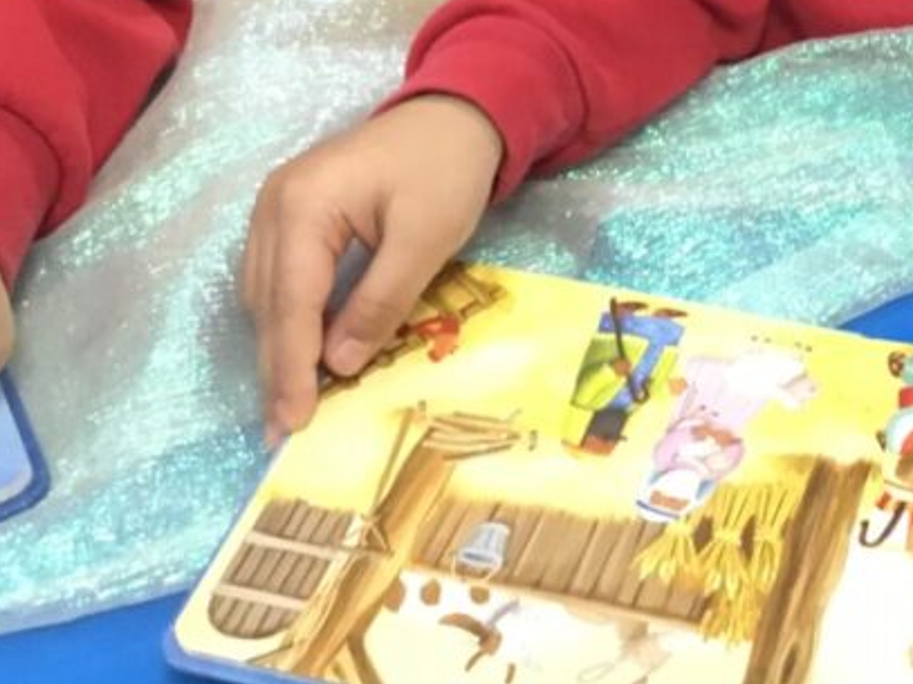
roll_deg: -2.8
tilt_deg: -30.9
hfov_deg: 23.6
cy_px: -103
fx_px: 2057
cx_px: 974
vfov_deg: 18.1
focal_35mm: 78
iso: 200
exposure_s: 1/33
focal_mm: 3.3
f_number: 2.4
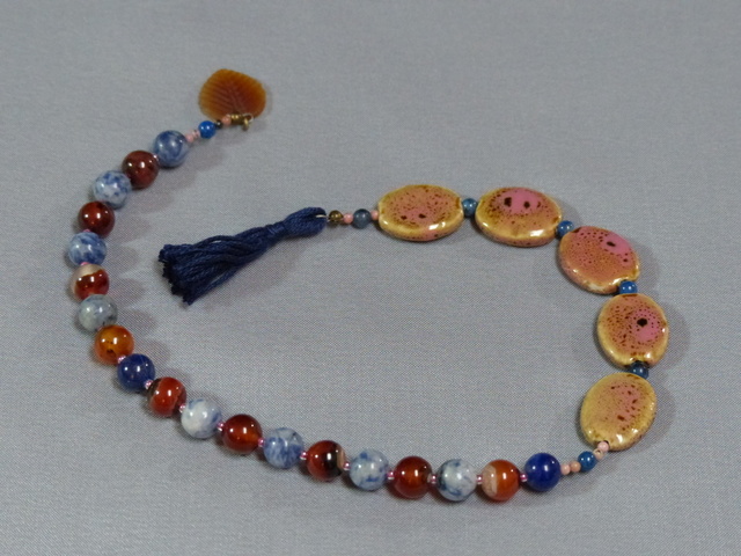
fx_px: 2590
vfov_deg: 12.2
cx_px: 370
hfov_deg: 16.3
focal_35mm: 121
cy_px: 278
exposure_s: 1/100
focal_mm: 21.8
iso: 800
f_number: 2.8
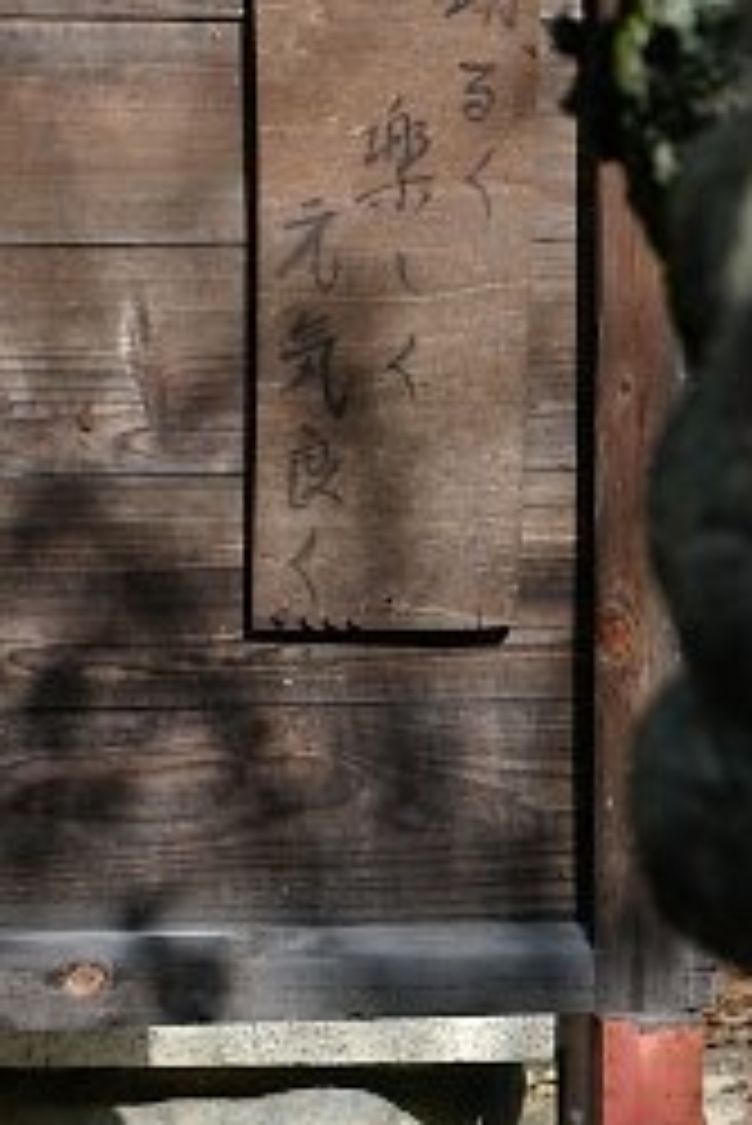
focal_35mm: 246
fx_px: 7697
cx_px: 657
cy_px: 590
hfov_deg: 5.6
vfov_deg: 8.4
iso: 200
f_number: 6.7
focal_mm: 40
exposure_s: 1/250
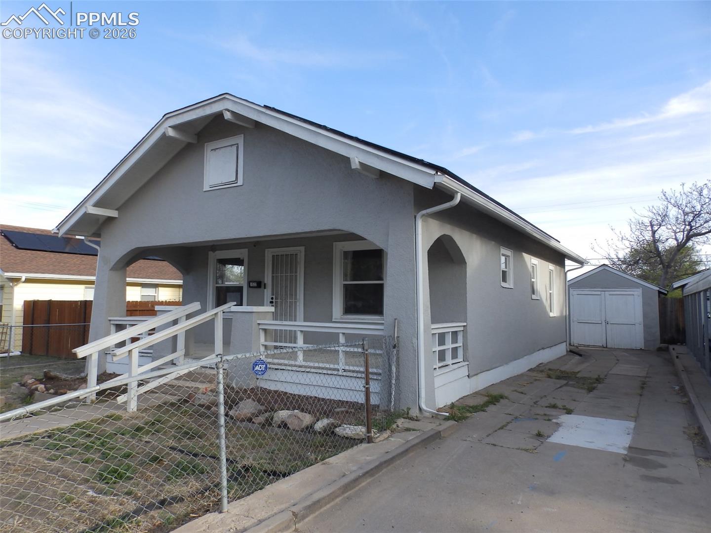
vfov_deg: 61.1
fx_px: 452
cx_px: 356
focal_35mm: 22
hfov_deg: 76.4
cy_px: 266
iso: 80
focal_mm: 4
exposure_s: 1/250
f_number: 4.5
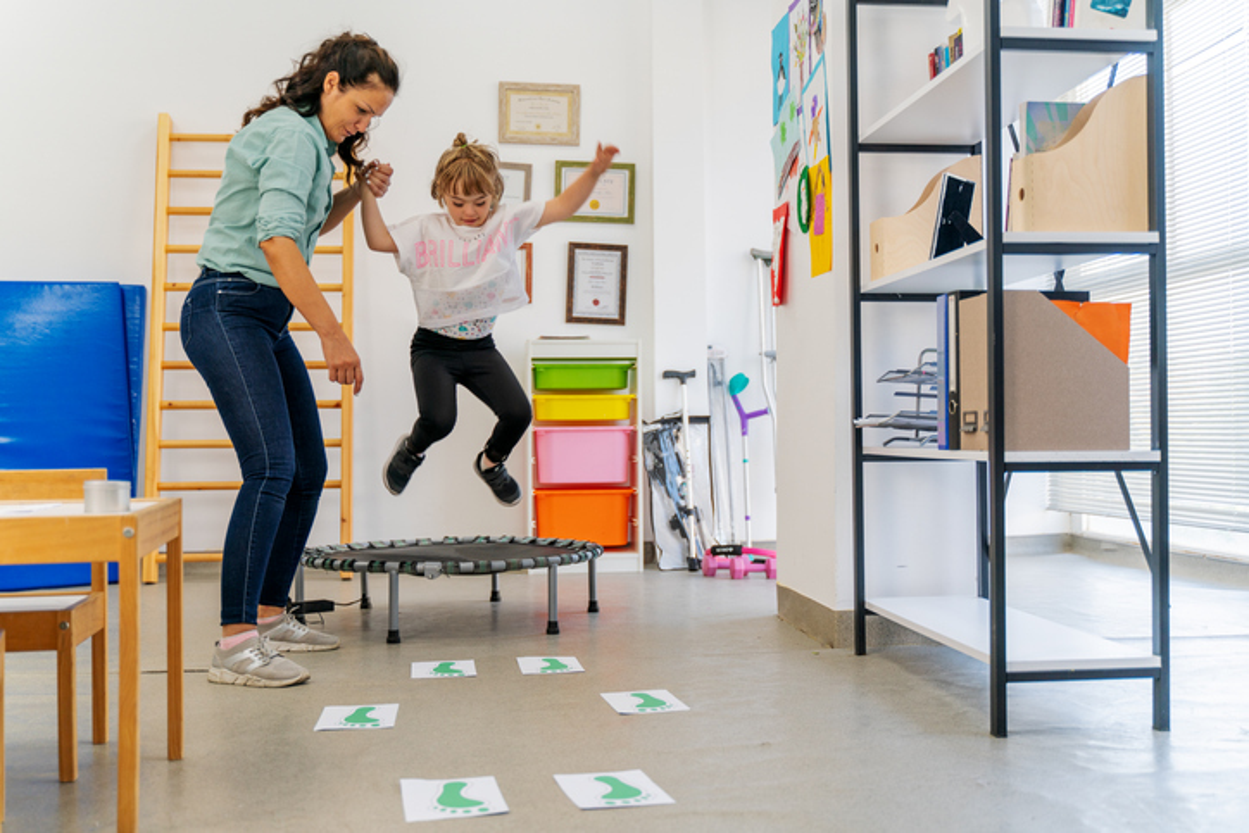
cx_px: 624
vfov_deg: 36.0
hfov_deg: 51.9
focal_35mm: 37
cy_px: 416
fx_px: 1284
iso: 100
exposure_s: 1/160
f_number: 2.8
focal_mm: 37
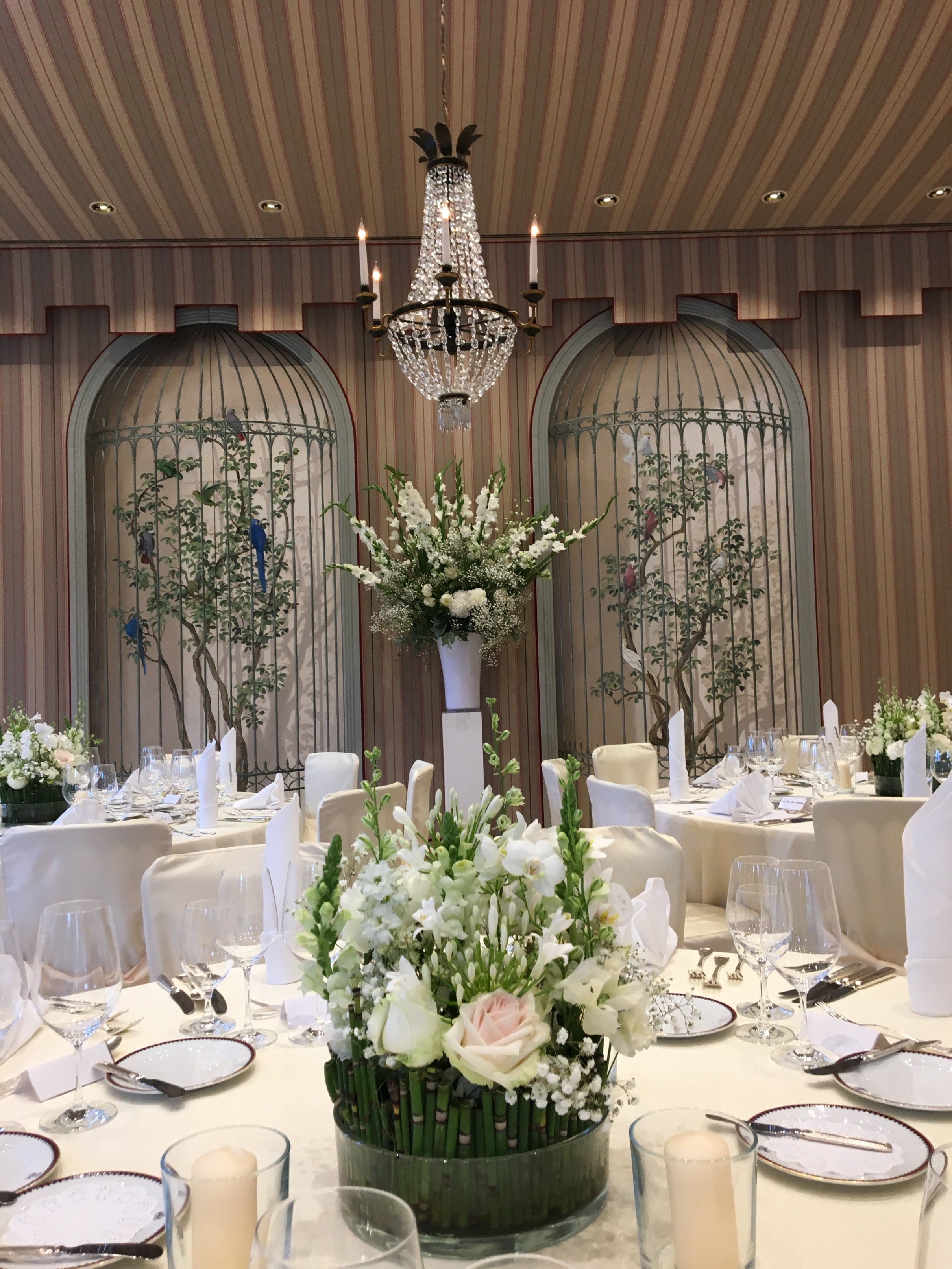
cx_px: 476
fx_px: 1064
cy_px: 634
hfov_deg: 48.2
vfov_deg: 61.7
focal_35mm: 29
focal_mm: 4.15
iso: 32
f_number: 2.2
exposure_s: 1/33
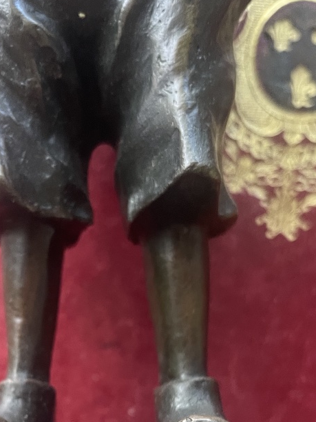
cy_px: 384
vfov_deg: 35.2
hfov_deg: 28.3
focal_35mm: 51
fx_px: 621
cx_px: 91
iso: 320
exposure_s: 1/60
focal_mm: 4.2
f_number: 1.6
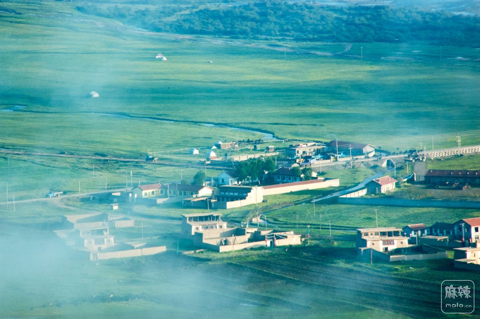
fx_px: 3995
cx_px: 240
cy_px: 160
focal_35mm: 300
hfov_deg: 6.9
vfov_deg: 4.6
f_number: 20
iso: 200
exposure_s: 1/40
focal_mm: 200
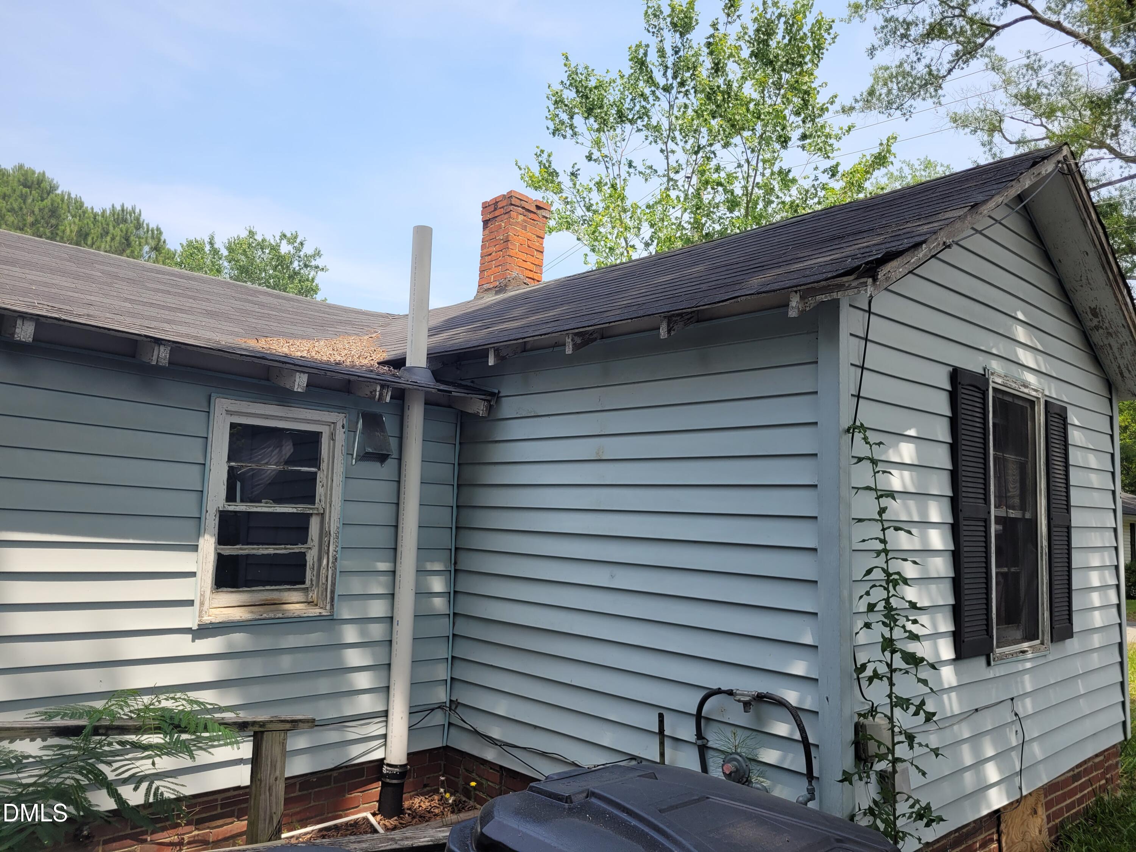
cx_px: 568
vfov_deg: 53.1
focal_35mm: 26
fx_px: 853
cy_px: 426
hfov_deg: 67.3
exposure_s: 1/1090
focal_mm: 5.4
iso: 40
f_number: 1.8
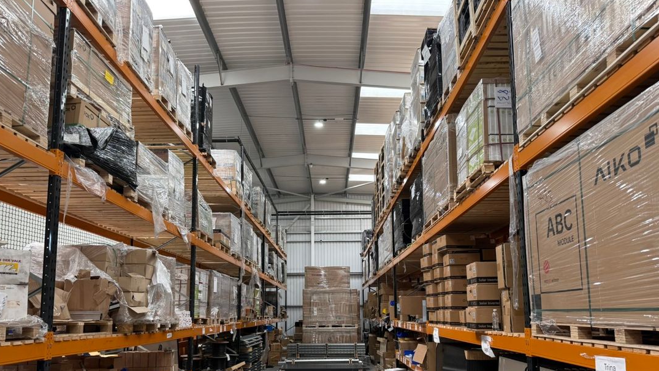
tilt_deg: +7.3
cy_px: 251
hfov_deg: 69.8
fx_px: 472
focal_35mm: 27
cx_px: 323
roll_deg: +0.1
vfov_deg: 42.3
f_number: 1.78
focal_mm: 6.76
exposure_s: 1/231
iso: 160
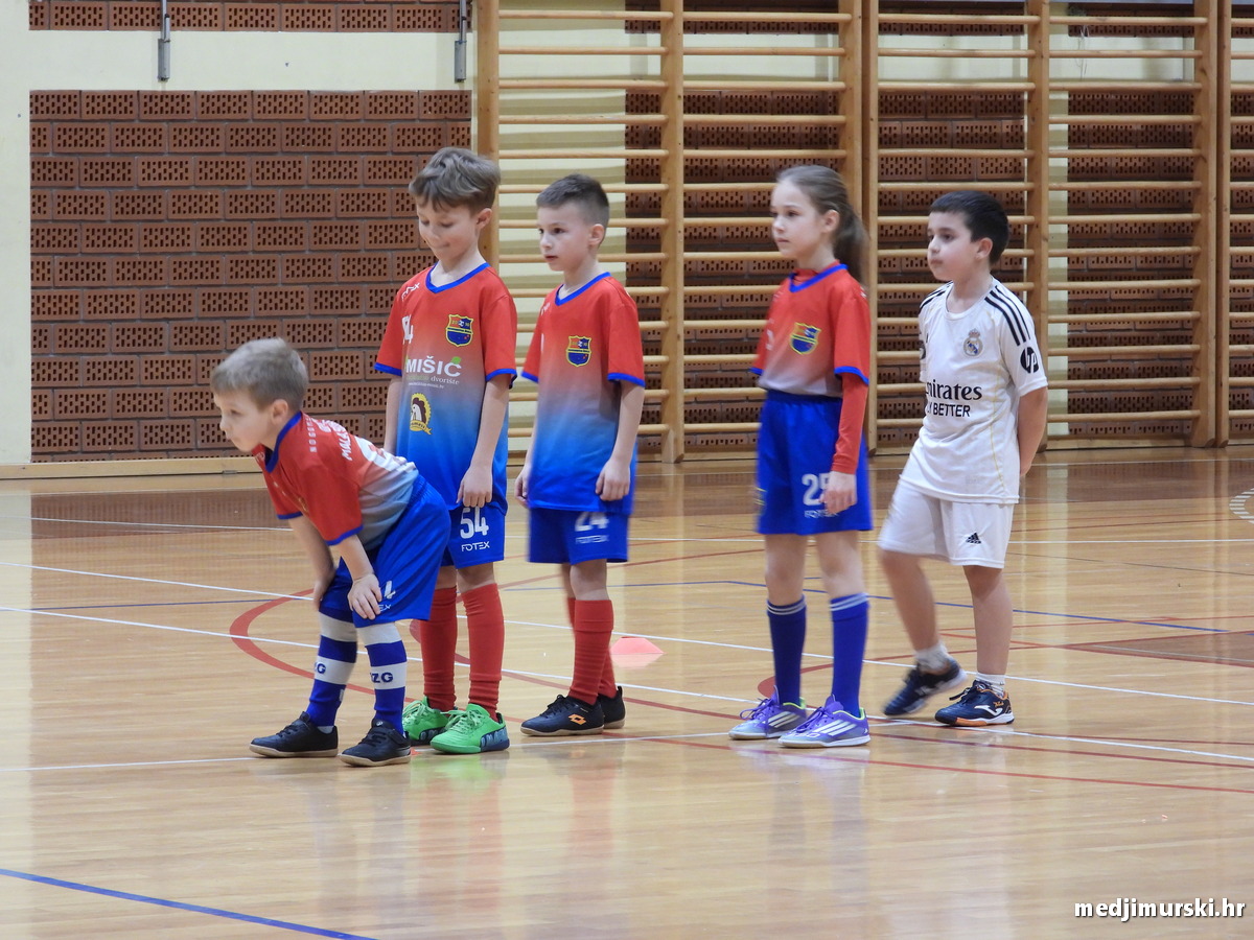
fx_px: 7245
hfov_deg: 9.9
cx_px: 627
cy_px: 470
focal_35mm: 200
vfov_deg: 7.4
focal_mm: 35.9
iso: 400
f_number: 4.5
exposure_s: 1/15
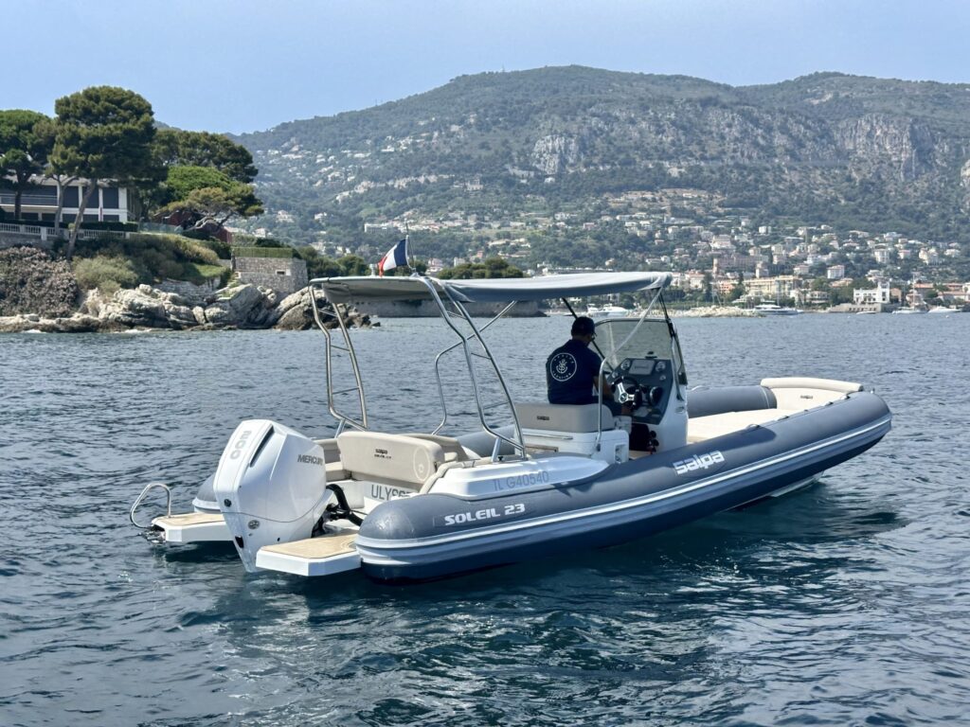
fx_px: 1345
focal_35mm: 48
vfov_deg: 30.3
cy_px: 364
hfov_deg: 39.7
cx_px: 485
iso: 64
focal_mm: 6.86
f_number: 1.78
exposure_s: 1/3731
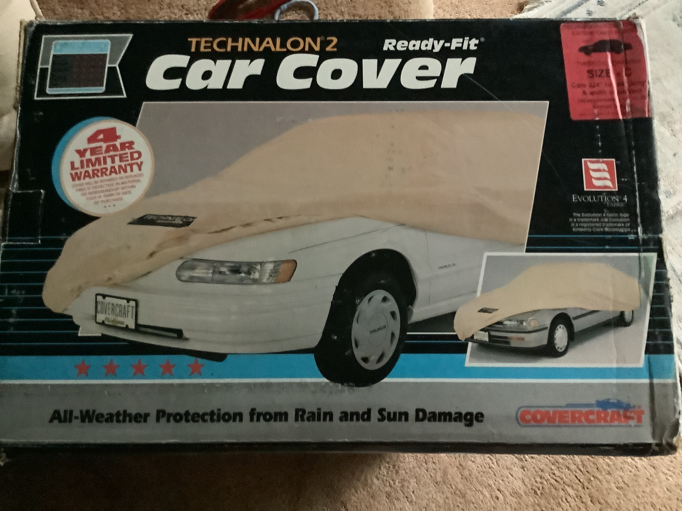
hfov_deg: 58.4
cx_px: 341
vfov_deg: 45.4
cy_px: 256
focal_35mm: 31
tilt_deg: -79.4
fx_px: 611
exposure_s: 1/15
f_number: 2.4
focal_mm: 3.3
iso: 640
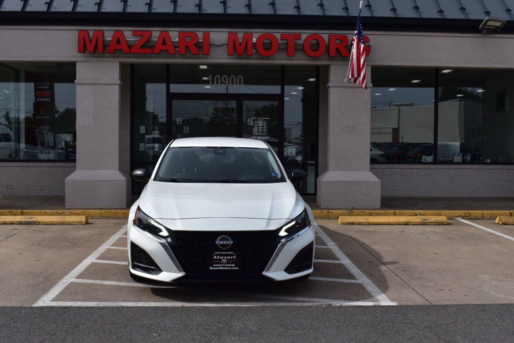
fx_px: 599
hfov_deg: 46.4
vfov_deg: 31.9
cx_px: 257
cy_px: 172
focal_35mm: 42
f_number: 11
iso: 200
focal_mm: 28
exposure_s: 1/500
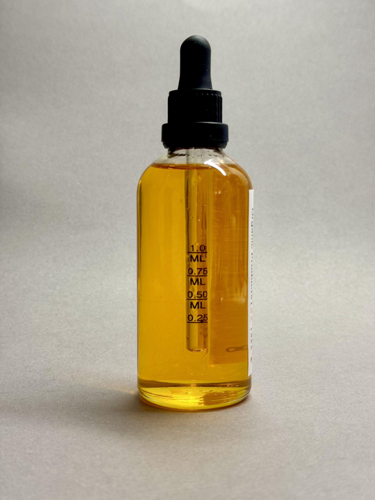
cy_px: 250
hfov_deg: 30.3
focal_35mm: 48
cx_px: 188
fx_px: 693
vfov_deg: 39.7
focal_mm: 6.76
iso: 50
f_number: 1.78
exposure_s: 1/100
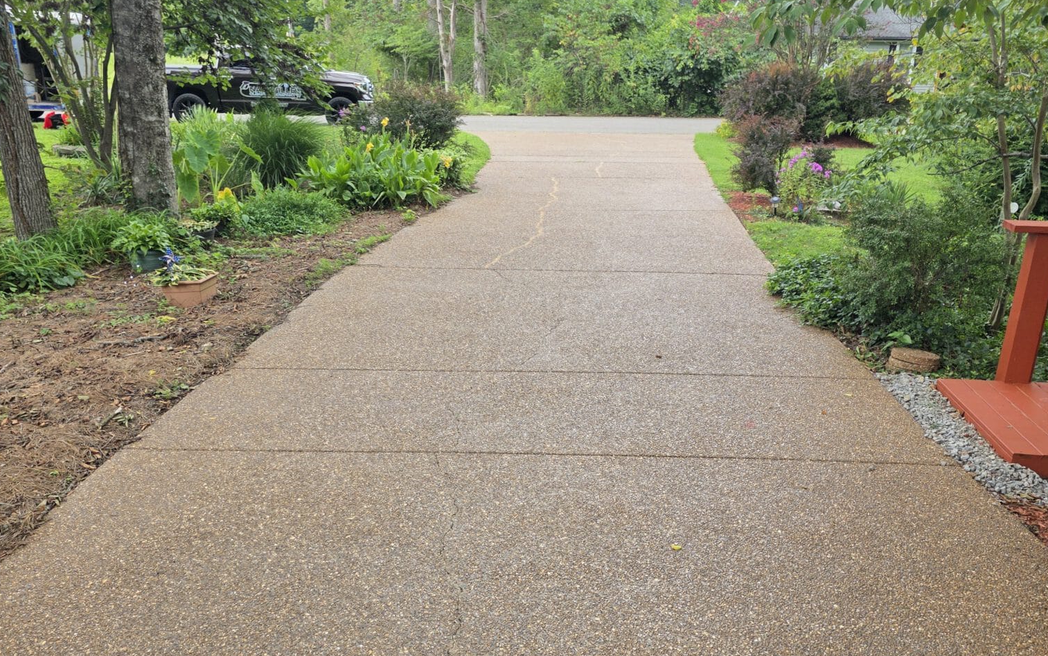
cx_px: 522
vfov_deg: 37.8
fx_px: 943
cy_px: 447
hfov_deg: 58.1
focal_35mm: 33
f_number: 1.7
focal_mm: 6.3
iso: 32
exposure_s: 1/359
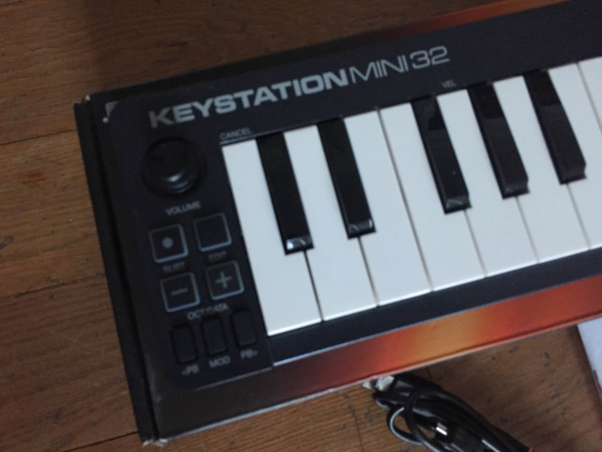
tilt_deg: -79.5
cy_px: 226
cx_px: 301
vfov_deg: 48.2
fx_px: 504
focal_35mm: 29
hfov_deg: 61.7
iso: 320
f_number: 2.2
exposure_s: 1/33
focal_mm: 4.15
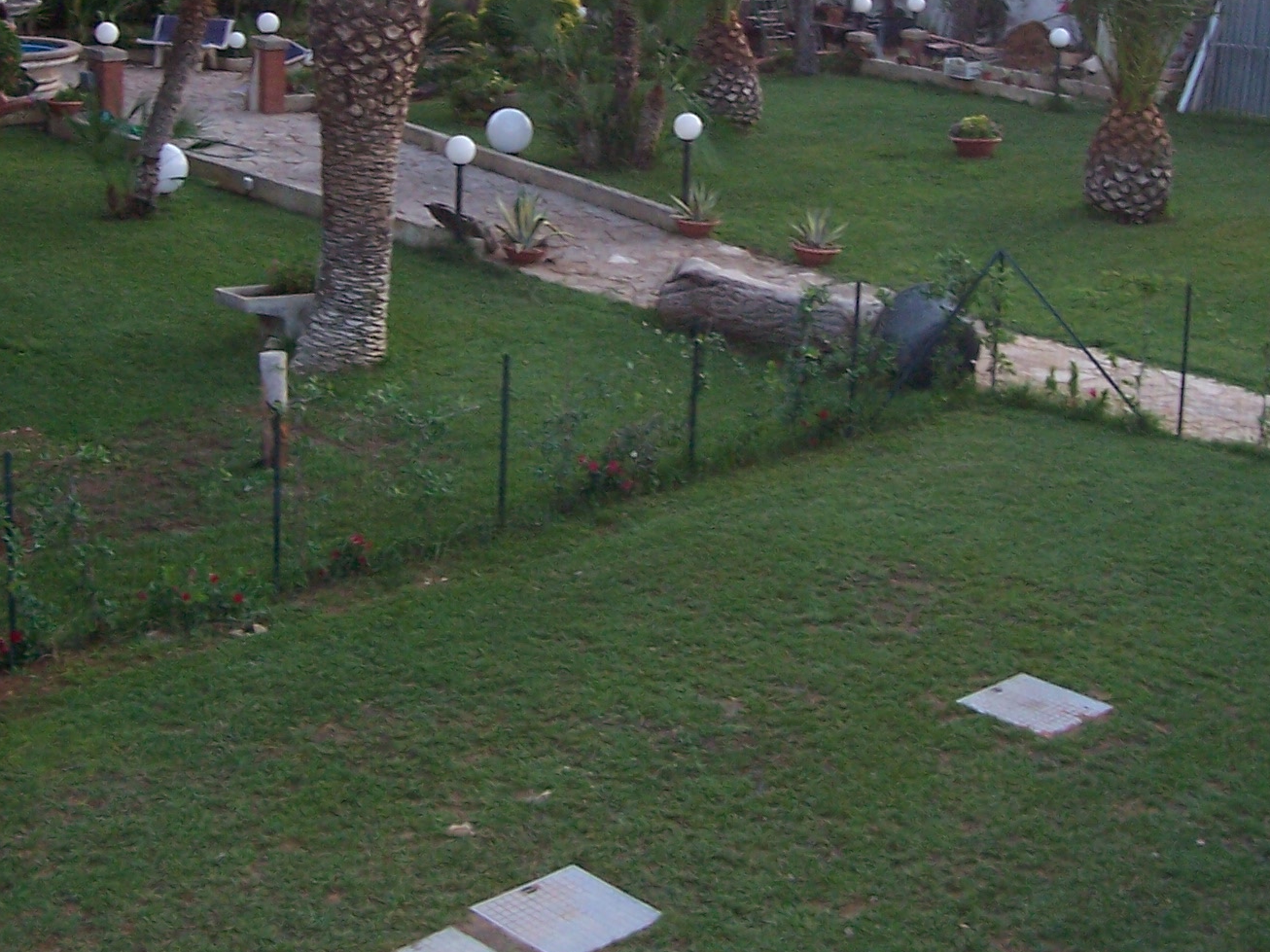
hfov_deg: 32.2
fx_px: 2201
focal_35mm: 60
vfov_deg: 24.0
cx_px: 606
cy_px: 181
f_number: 2.7
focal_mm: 5.6
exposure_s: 1/60
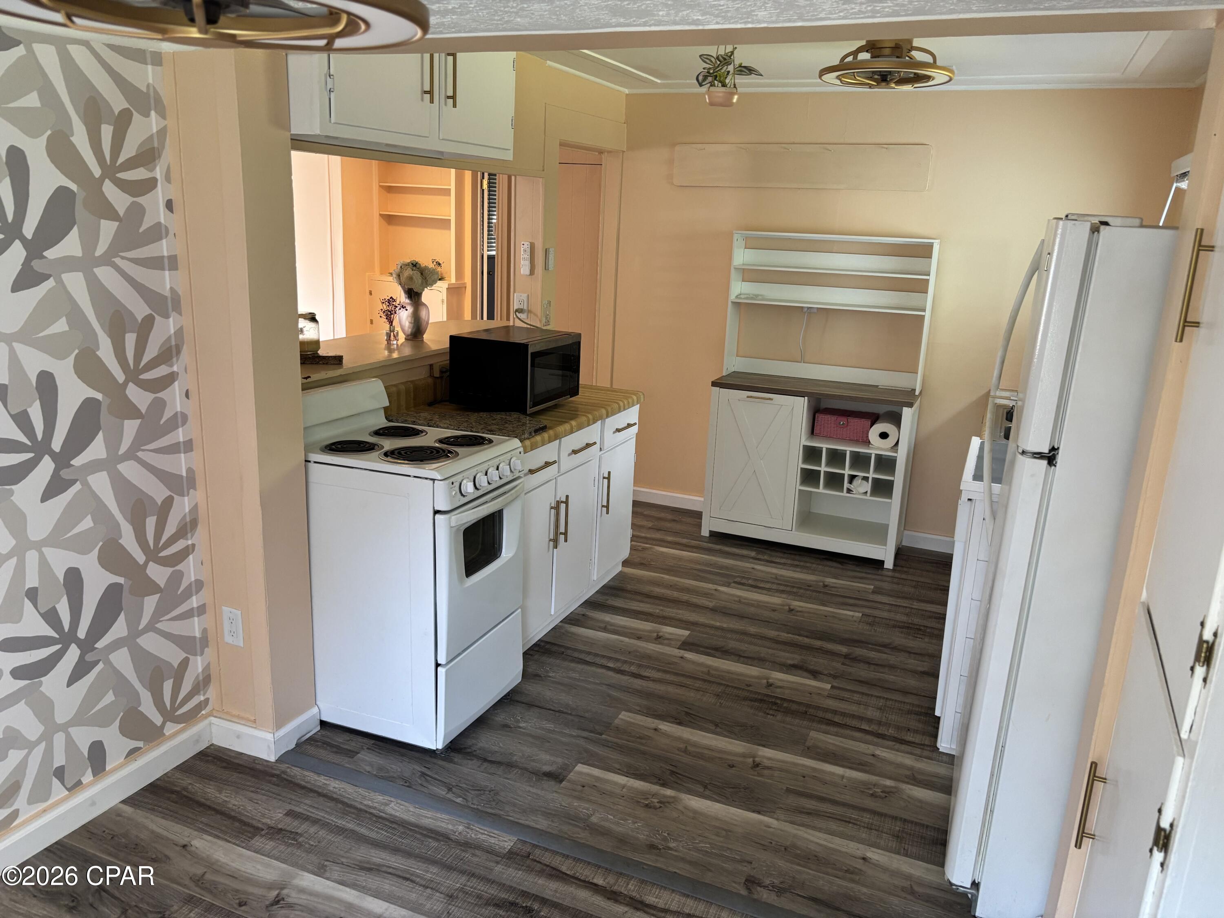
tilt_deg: -15.1
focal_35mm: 26
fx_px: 919
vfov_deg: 53.1
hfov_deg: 67.3
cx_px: 612
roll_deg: -3.3
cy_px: 459
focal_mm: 5.96
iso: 125
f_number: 1.6
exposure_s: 1/72
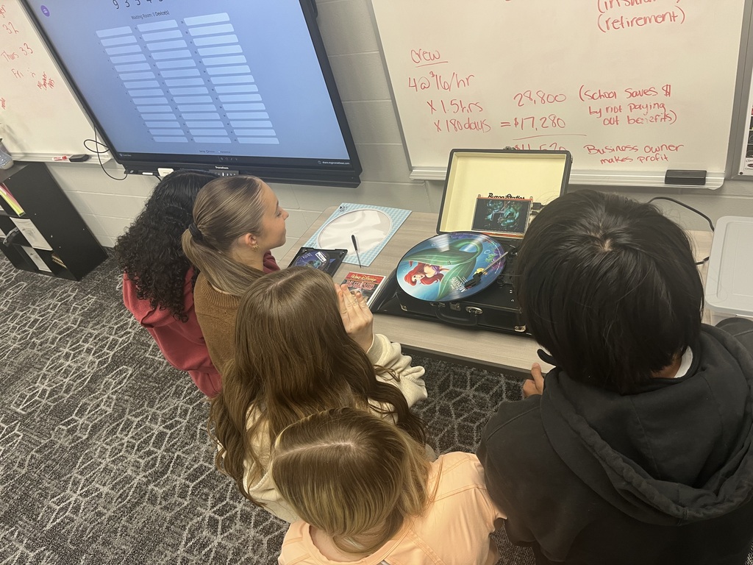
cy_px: 282
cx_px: 376
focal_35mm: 26
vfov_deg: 53.1
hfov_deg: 67.3
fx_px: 566
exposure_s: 1/60
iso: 100
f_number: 1.6
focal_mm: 5.1
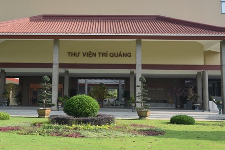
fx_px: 313
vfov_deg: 27.0
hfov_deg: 39.4
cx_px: 91
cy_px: 63
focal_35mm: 50
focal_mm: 34
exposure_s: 1/250
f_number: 8
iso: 280
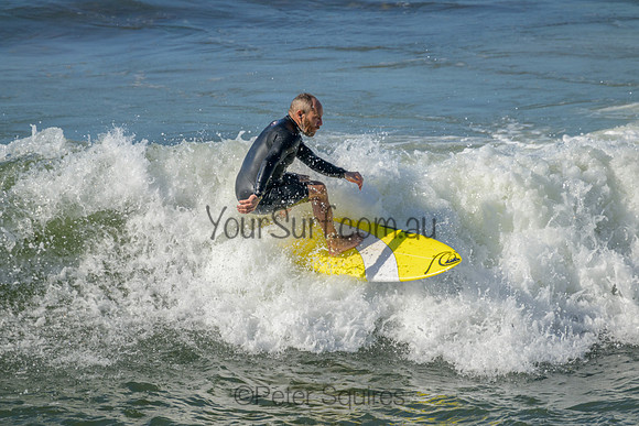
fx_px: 14203
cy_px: 213
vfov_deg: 1.7
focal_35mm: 800
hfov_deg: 2.6
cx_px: 320
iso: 720
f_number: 11
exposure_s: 1/2000
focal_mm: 800
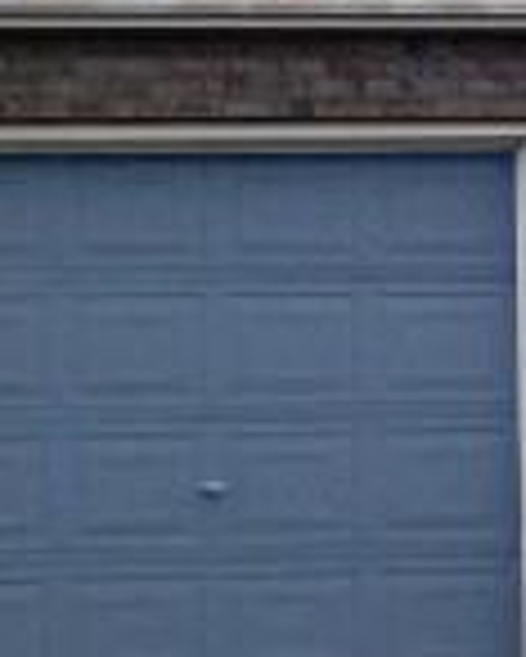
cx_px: 746
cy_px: 9
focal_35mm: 171
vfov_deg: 11.2
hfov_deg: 8.9
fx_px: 3324
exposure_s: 1/640
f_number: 3.6
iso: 125
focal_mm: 7.1
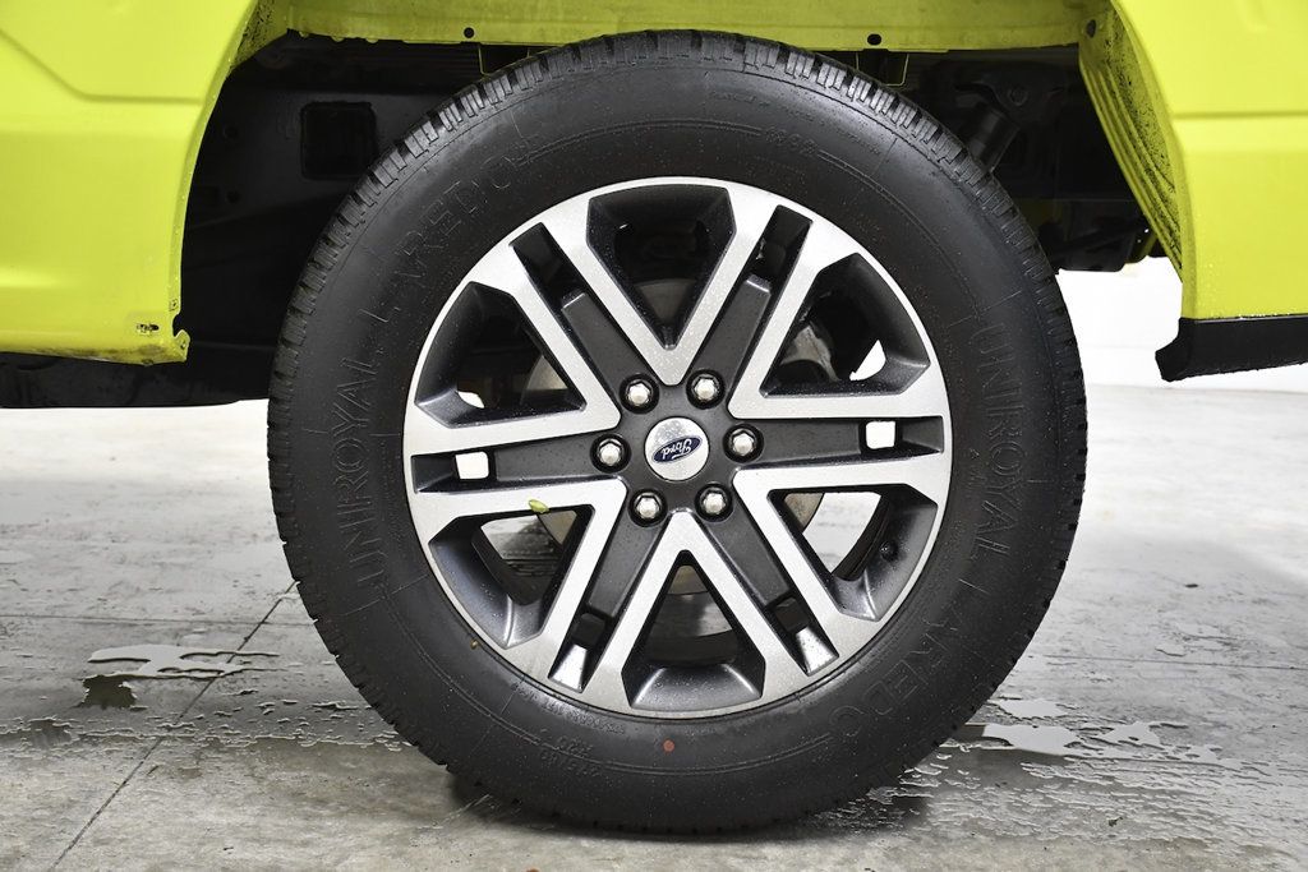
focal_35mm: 48
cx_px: 654
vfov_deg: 28.1
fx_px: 1744
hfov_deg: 41.1
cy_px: 436
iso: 2500
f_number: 4.5
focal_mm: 32
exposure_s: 1/250
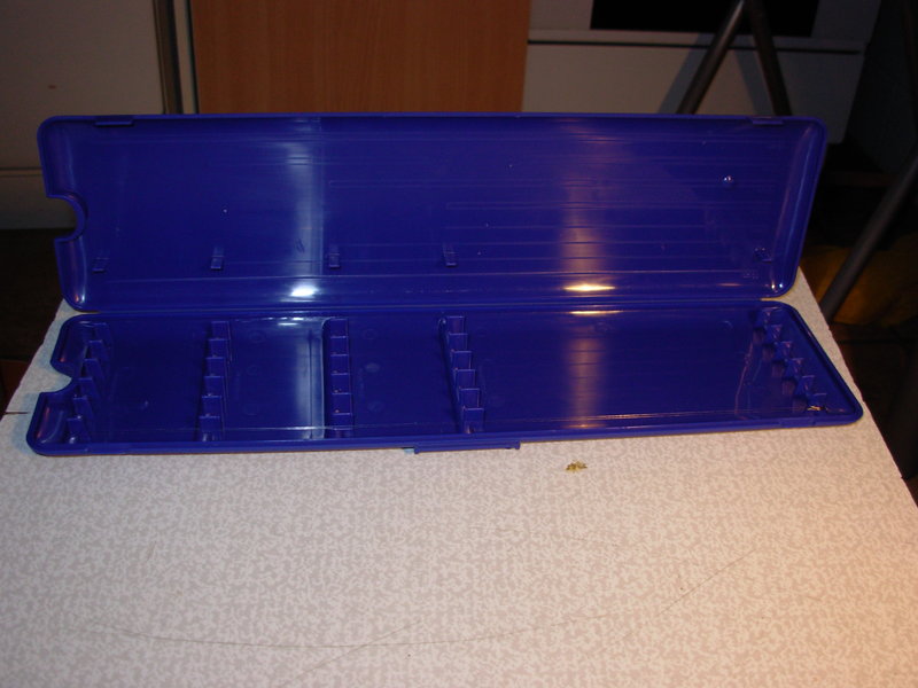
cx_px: 459
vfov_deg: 37.7
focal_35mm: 38
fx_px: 1008
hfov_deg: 49.0
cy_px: 344
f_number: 2.9
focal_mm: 6.3
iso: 50
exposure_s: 1/32
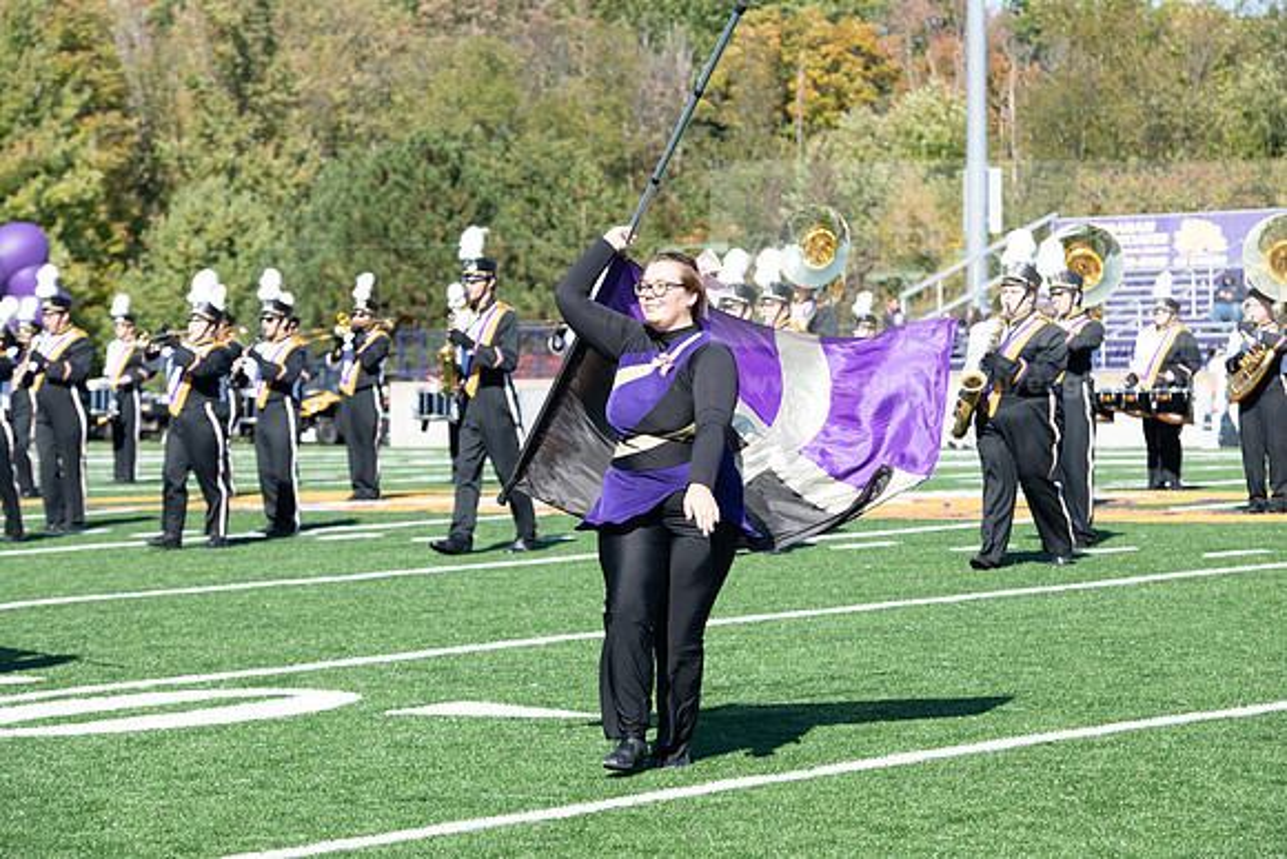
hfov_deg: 17.1
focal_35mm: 120
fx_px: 4291
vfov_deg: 11.4
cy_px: 430
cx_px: 644
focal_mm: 120
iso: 640
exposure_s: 1/1250
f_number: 7.1
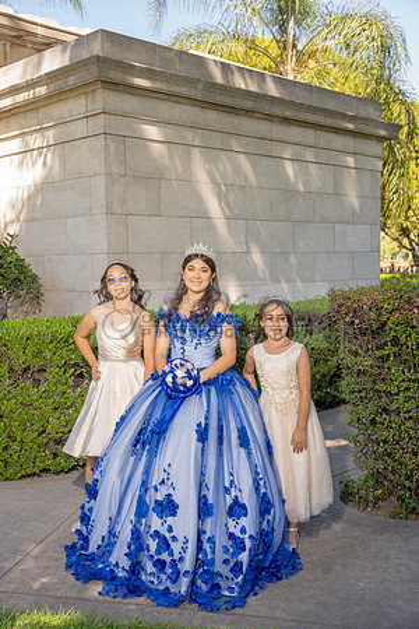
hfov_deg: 32.9
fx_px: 710
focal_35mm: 41
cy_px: 314
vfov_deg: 47.7
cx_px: 210
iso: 64
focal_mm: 40.7
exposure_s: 1/125
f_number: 4.5
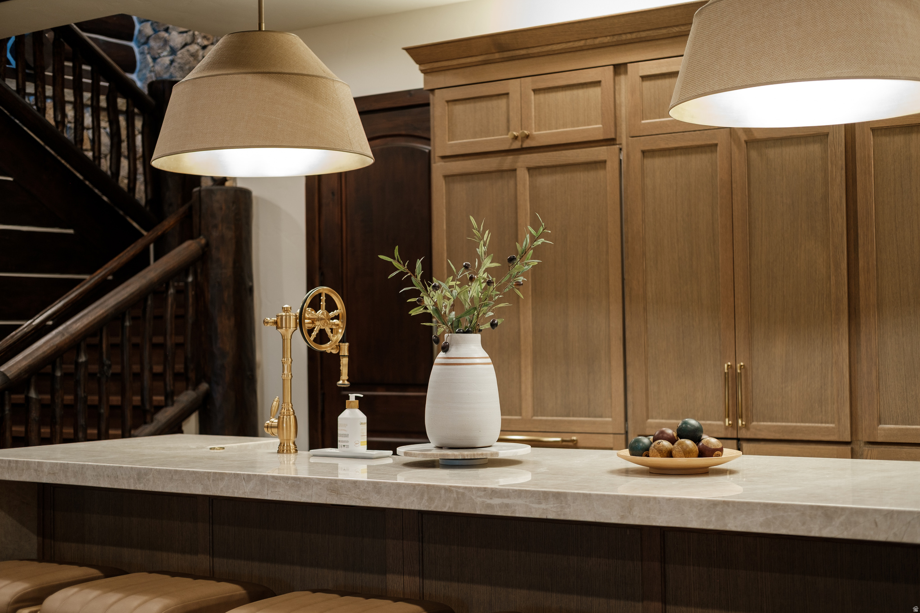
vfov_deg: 25.5
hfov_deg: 37.5
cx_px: 460
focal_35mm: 53
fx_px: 1354
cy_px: 306
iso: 400
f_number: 2.2
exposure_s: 1/30
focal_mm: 35
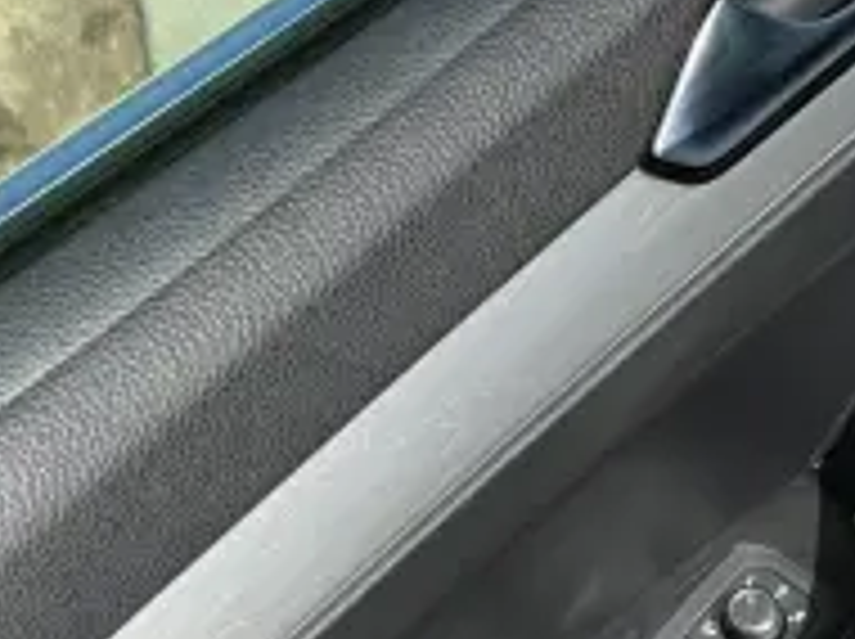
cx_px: 711
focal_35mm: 91
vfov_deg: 16.0
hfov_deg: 21.2
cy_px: 572
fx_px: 2245
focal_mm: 6.76
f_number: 1.78
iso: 100
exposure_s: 1/2762
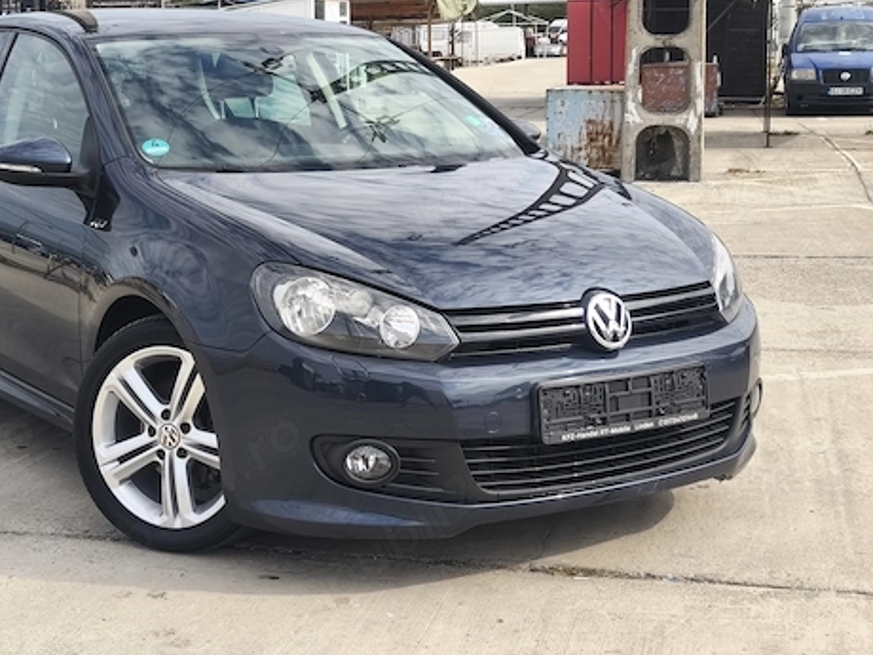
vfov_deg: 24.3
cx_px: 311
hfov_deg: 32.0
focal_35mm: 60
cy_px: 239
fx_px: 1513
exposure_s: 1/469
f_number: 1.65
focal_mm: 6.18
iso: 50
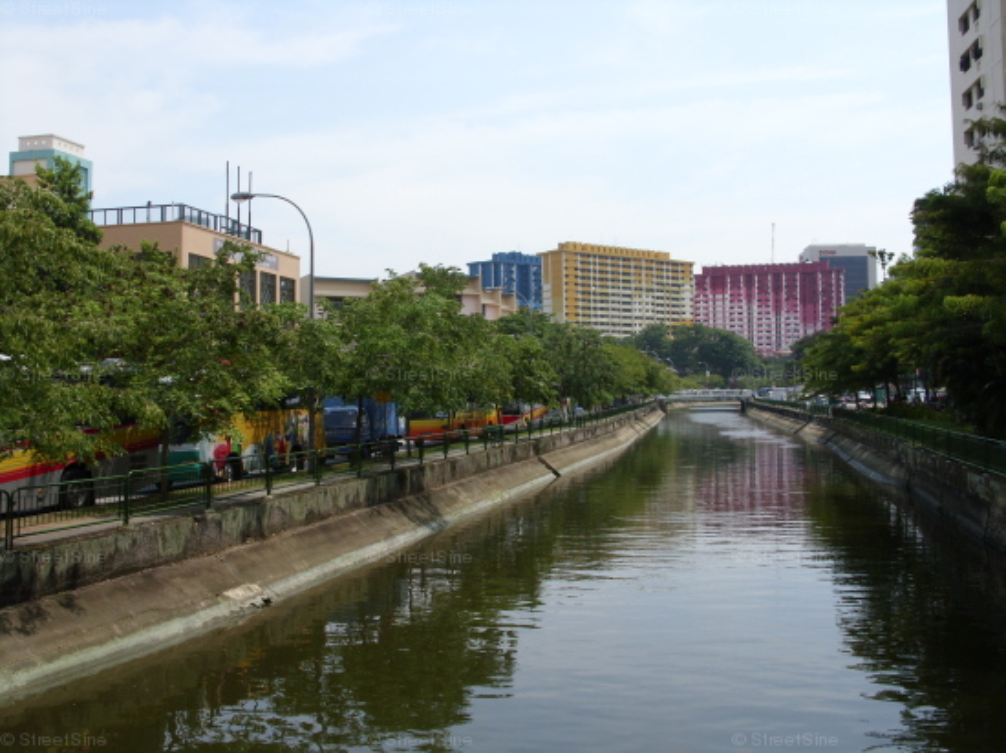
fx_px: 1104
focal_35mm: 38
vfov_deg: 37.7
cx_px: 503
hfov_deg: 49.0
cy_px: 376
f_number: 4.9
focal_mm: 6.3
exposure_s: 1/438
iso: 50
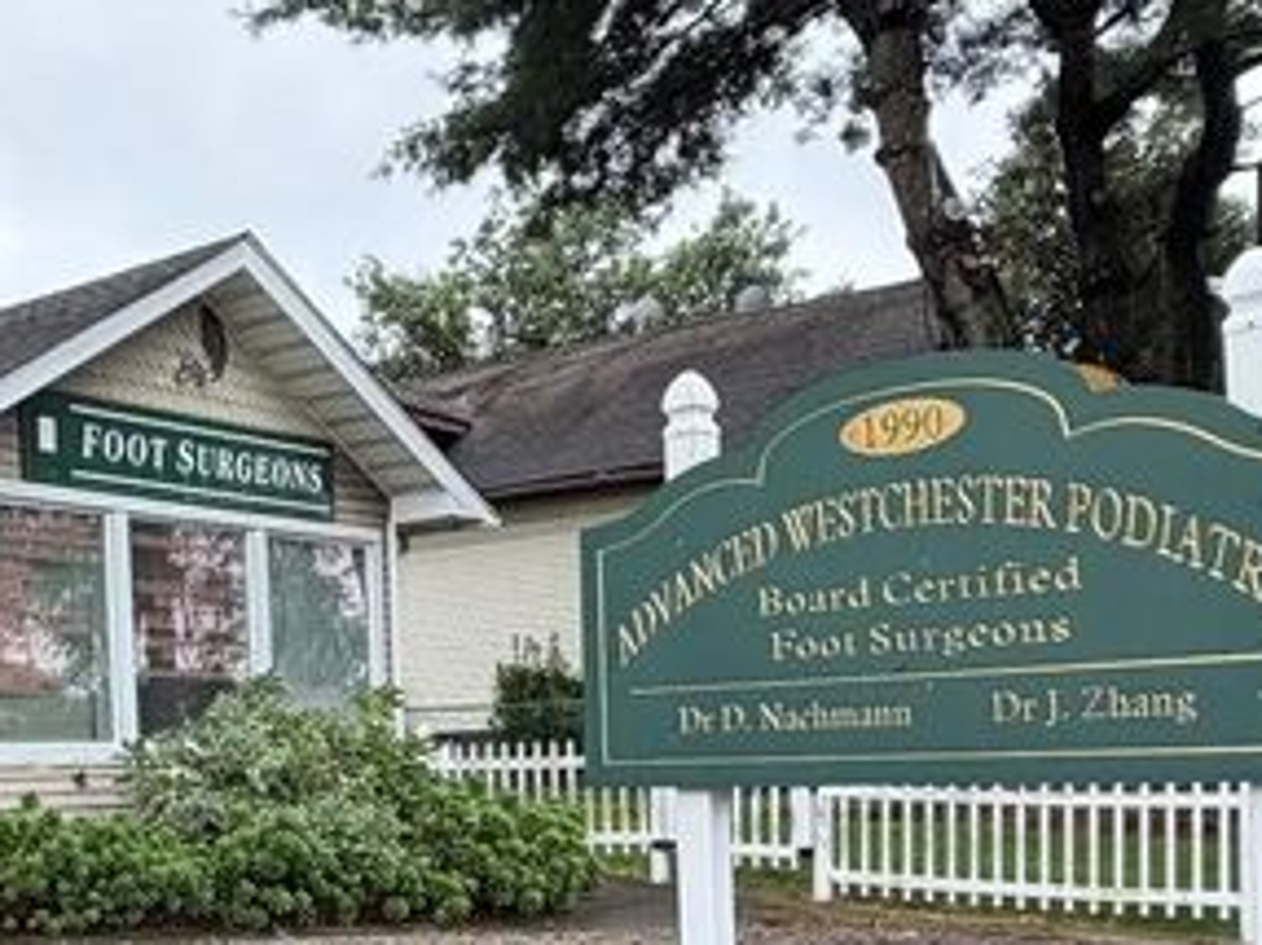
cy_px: 747
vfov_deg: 28.5
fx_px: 1822
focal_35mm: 50
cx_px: 62
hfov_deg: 35.3
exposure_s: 1/121
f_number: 2.2
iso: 50
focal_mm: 2.22
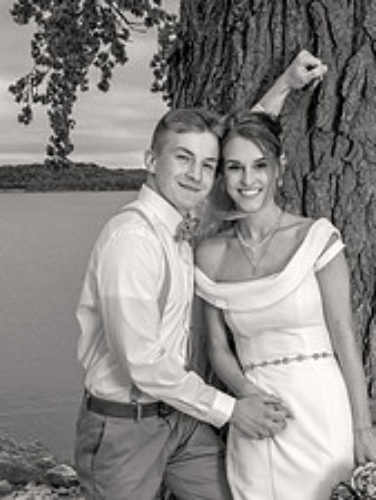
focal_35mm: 50
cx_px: 265
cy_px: 429
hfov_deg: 28.8
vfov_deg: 36.3
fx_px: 723
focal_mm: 26
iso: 100
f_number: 8
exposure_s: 1/200
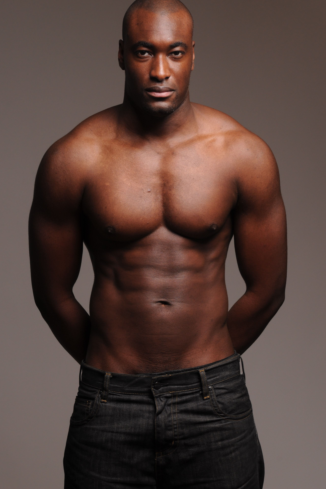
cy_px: 255
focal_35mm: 142
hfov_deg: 9.7
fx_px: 1923
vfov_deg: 14.5
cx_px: 155
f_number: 11
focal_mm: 85
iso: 200
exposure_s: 1/125
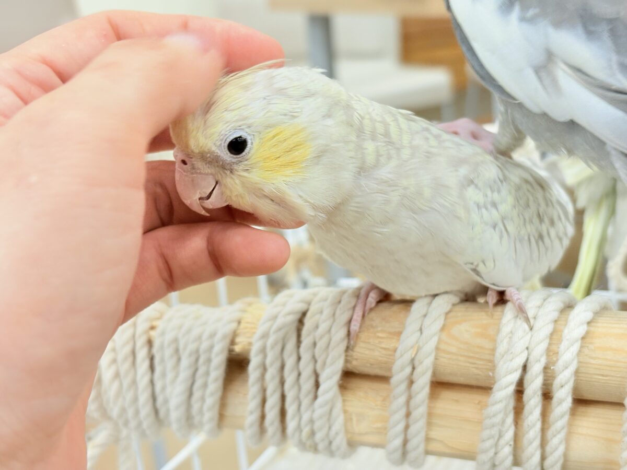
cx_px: 314
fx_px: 942
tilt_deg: -15.4
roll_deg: +6.0
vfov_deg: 28.0
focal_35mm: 52
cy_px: 235
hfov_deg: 36.8
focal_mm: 5.96
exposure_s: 1/50
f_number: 1.6
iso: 50
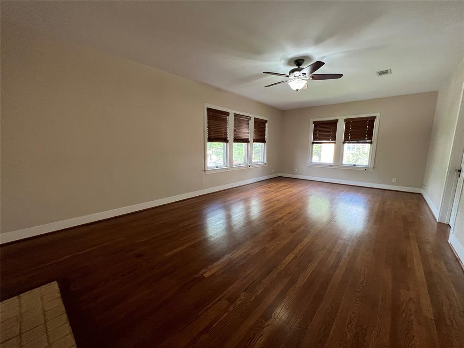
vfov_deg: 89.9
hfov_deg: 106.2
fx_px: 174
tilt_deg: -8.4
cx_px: 232
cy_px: 174
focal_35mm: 13
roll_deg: -0.9
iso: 320
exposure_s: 1/60
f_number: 1.8
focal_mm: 1.57
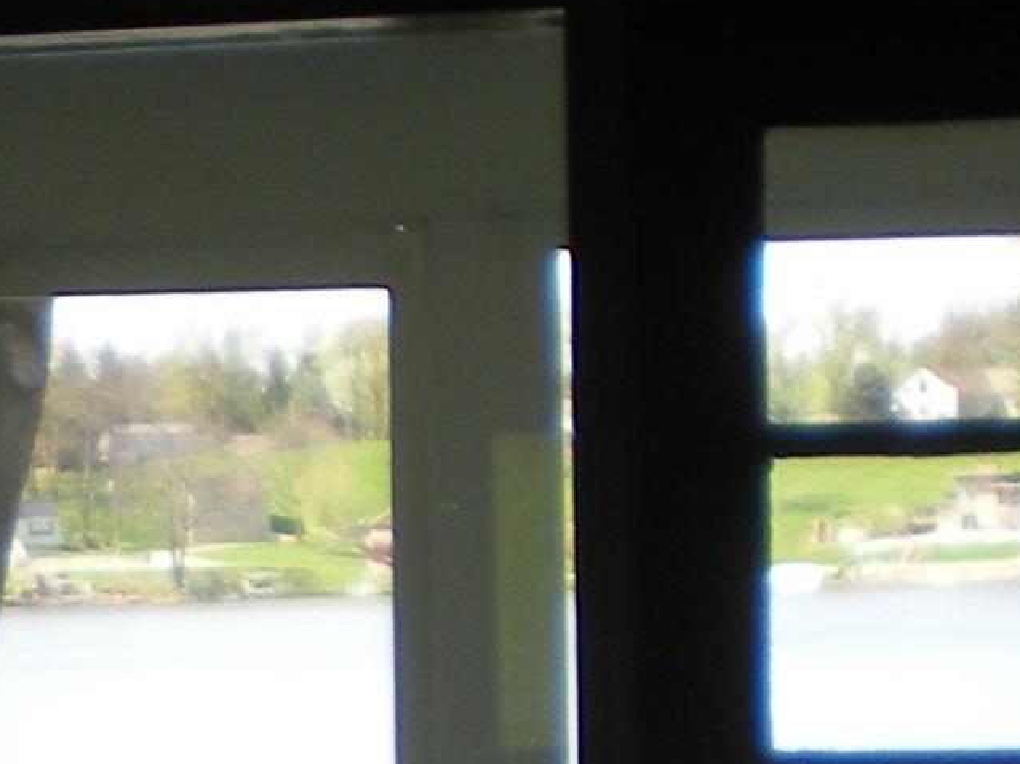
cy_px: 1539
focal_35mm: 183
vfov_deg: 7.8
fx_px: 5390
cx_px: -32
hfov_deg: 10.7
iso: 64
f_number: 3.1
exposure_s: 1/115
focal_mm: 6.3
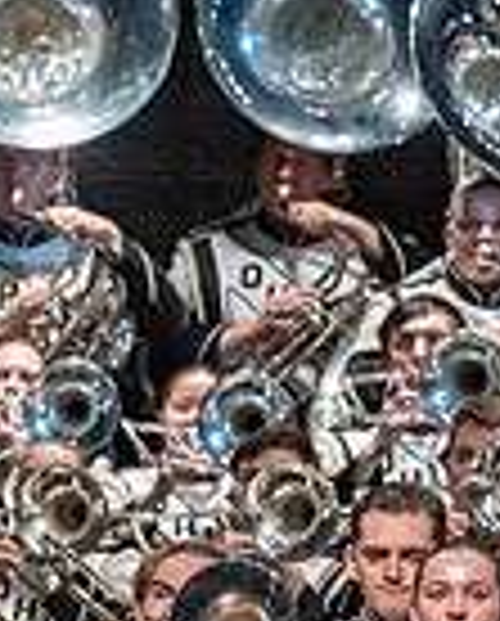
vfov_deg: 2.3
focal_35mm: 826
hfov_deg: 1.9
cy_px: 828
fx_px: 15229
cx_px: -667
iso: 4000
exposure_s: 1/500
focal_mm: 140
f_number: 4
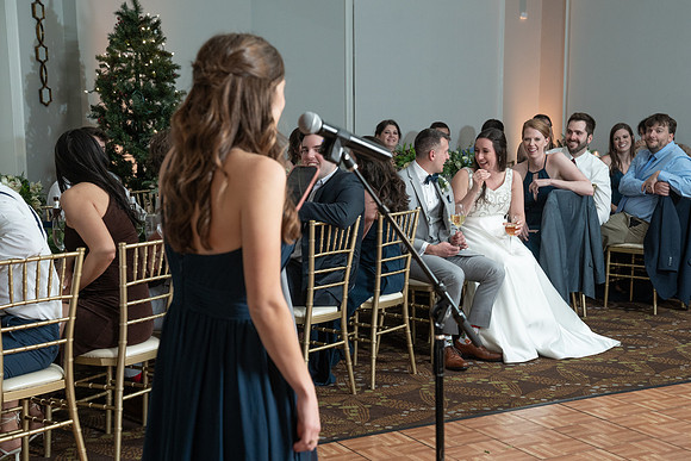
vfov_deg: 23.2
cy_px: 241
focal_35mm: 58
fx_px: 1122
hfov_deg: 34.2
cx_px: 361
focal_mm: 56
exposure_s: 1/200
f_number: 5
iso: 2000
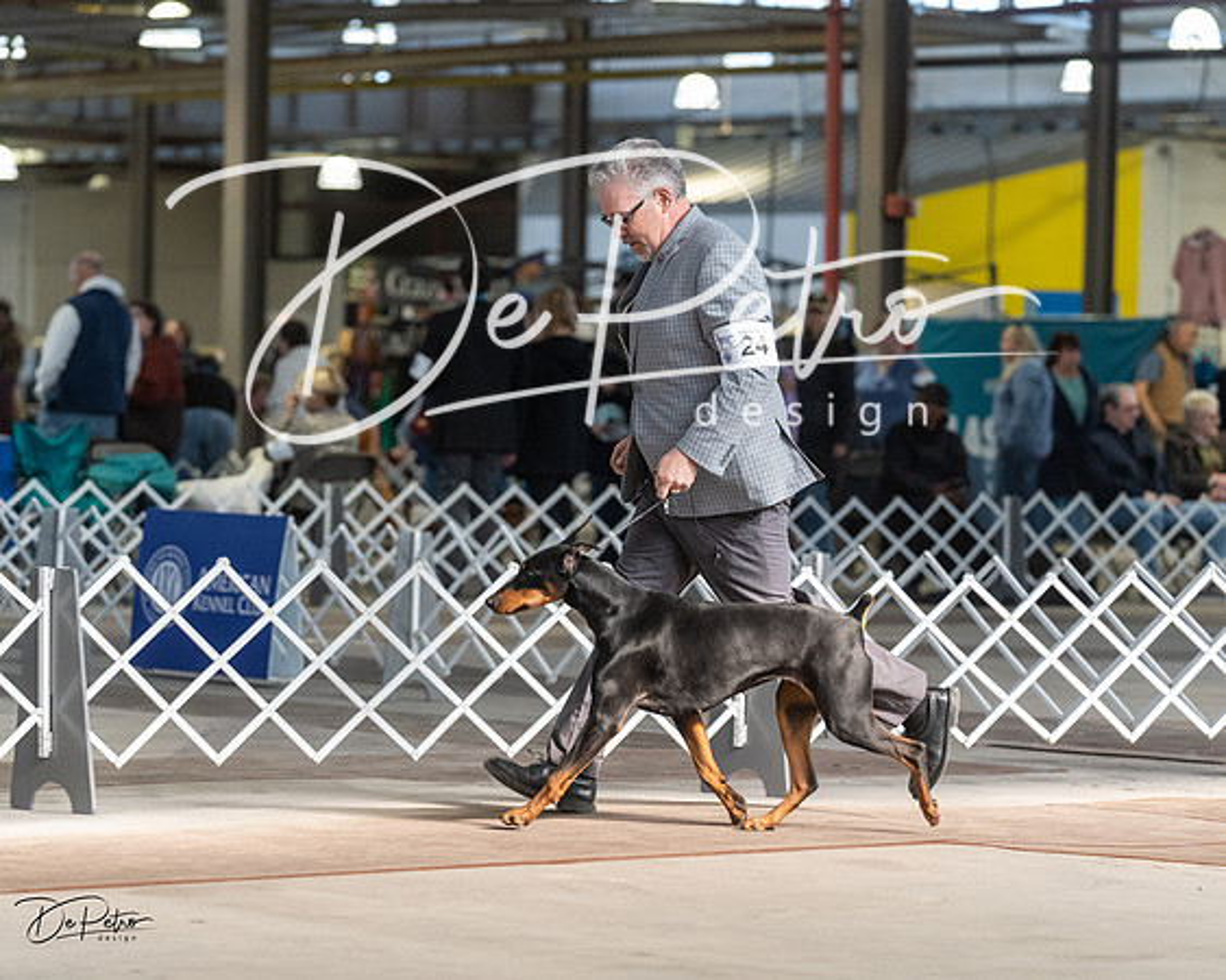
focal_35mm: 155
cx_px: 613
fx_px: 5637
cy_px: 490
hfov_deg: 12.4
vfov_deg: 9.9
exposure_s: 1/400
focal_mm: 138
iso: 5000
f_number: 4
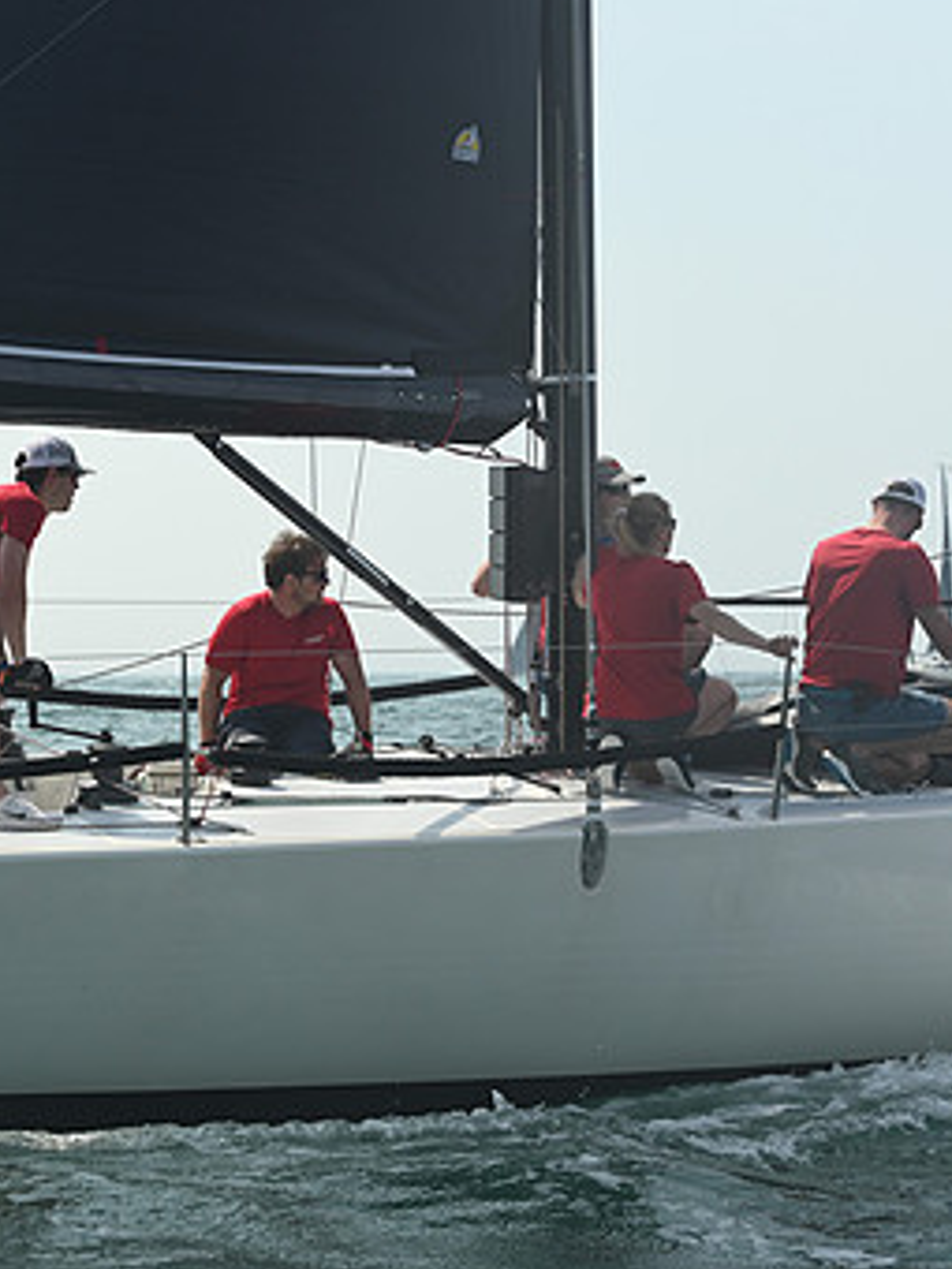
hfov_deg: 12.7
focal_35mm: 115
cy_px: 573
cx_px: 30
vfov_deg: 17.1
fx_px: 4217
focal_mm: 70
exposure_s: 1/1250
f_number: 7.1
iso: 320
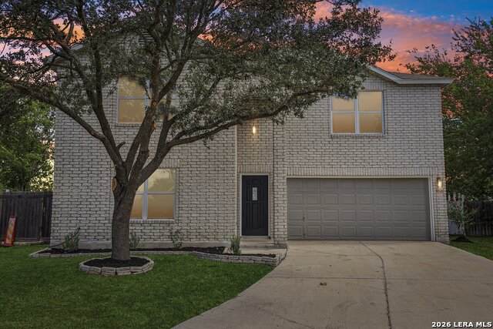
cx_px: 246
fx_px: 438
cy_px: 164
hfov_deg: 58.7
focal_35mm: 32
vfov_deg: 41.1
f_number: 8
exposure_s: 1/160
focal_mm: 32
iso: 200
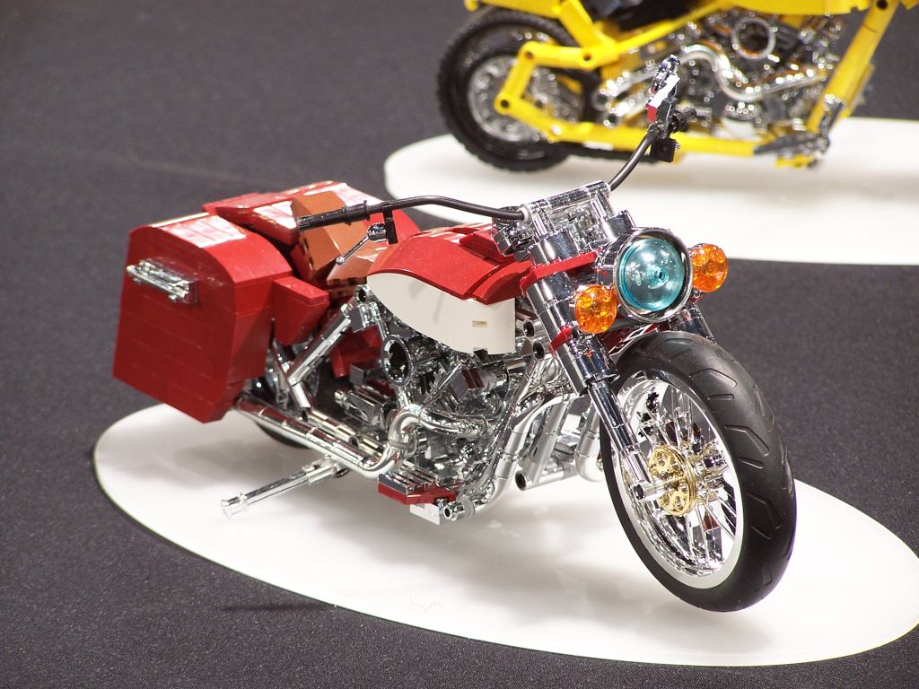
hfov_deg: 9.1
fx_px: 5788
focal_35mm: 218
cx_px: 460
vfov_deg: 6.8
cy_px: 344
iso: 80
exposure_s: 1/3
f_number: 3.2
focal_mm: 36.2
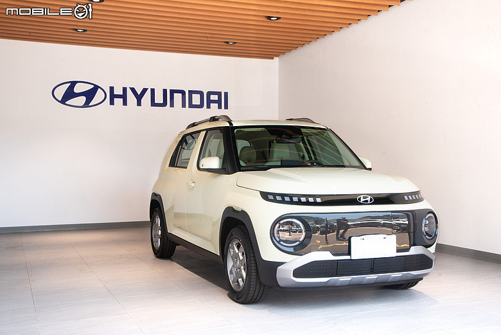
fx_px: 585
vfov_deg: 31.9
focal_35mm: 42
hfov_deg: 46.4
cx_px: 250
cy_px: 168
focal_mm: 42
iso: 800
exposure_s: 1/40
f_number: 5.6
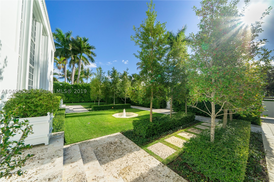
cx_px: 137
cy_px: 91
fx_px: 91
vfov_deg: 90.0
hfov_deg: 112.6
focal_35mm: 12
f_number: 11
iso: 320
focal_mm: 12
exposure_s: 1/500
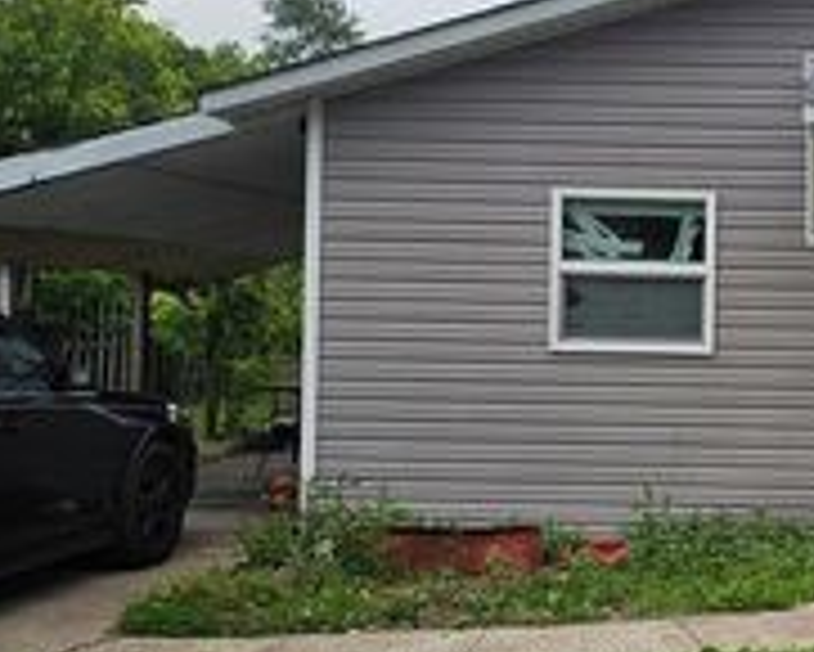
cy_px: 335
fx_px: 1494
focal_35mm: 62
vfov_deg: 24.6
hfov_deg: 28.5
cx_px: 818
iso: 20
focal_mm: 6.3
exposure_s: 1/1047
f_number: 1.7
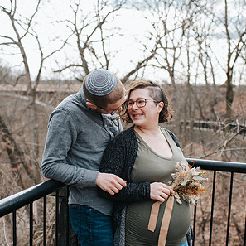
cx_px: 123
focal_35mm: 45
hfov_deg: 37.6
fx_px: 362
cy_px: 126
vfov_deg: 37.6
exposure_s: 1/800
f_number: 3.2
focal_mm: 35
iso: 320
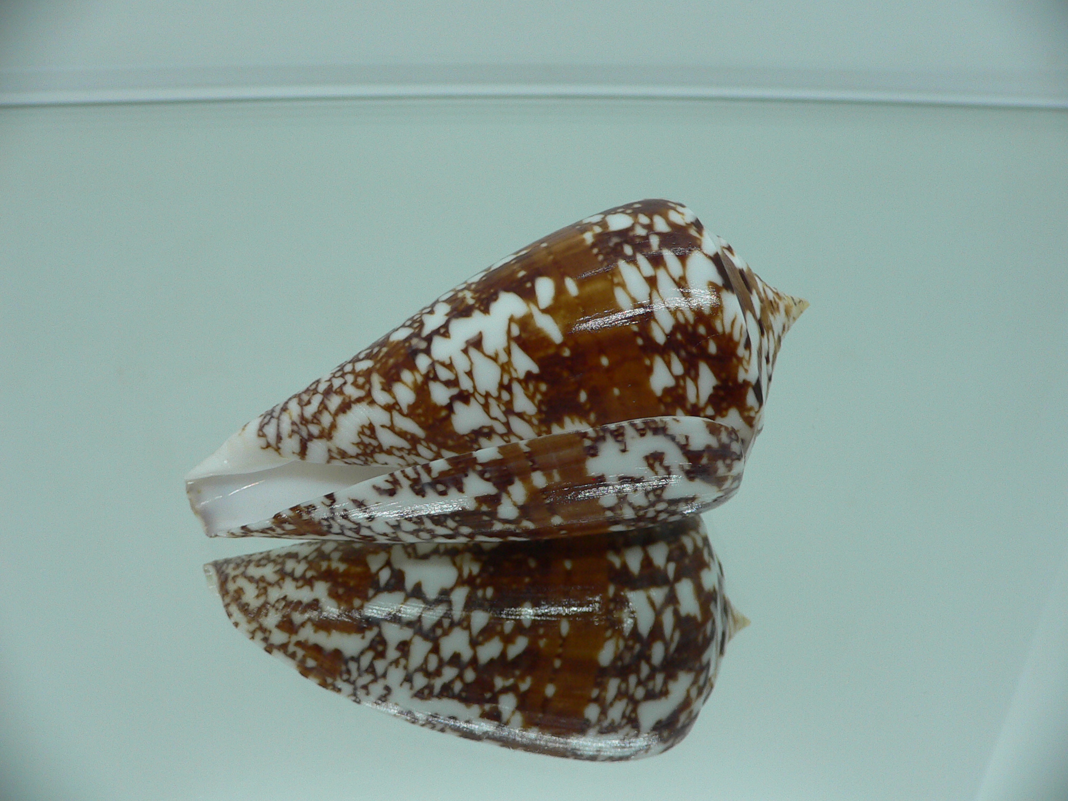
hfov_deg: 52.6
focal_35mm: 35
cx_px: 534
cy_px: 400
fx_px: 1080
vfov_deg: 40.7
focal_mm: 4.6
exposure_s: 1/60
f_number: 2.8
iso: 80
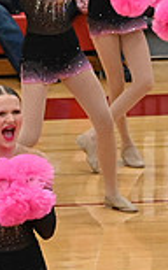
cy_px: 169
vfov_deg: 3.6
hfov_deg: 2.2
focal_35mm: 588
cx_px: -285
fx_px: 4316
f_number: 4
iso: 8000
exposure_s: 1/400
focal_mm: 102
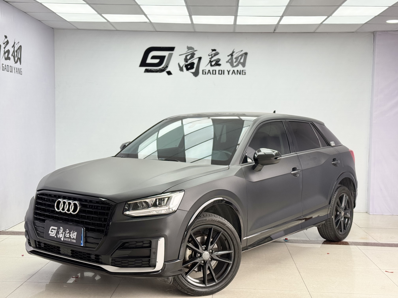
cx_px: 199
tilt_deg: -3.3
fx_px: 552
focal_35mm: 48
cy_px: 149
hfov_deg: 39.7
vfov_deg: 30.3
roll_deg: -0.8
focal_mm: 6.76
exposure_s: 1/491
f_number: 1.78
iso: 64
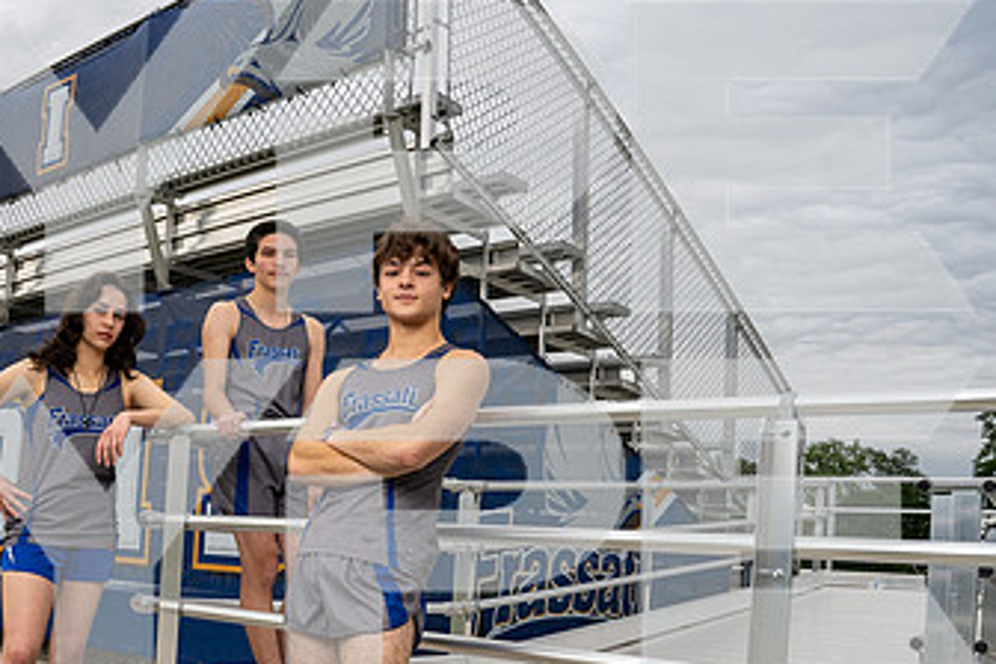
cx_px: 241
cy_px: 517
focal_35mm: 36
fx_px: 996
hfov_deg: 50.8
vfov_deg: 35.8
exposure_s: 1/250
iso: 160
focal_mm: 20
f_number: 8
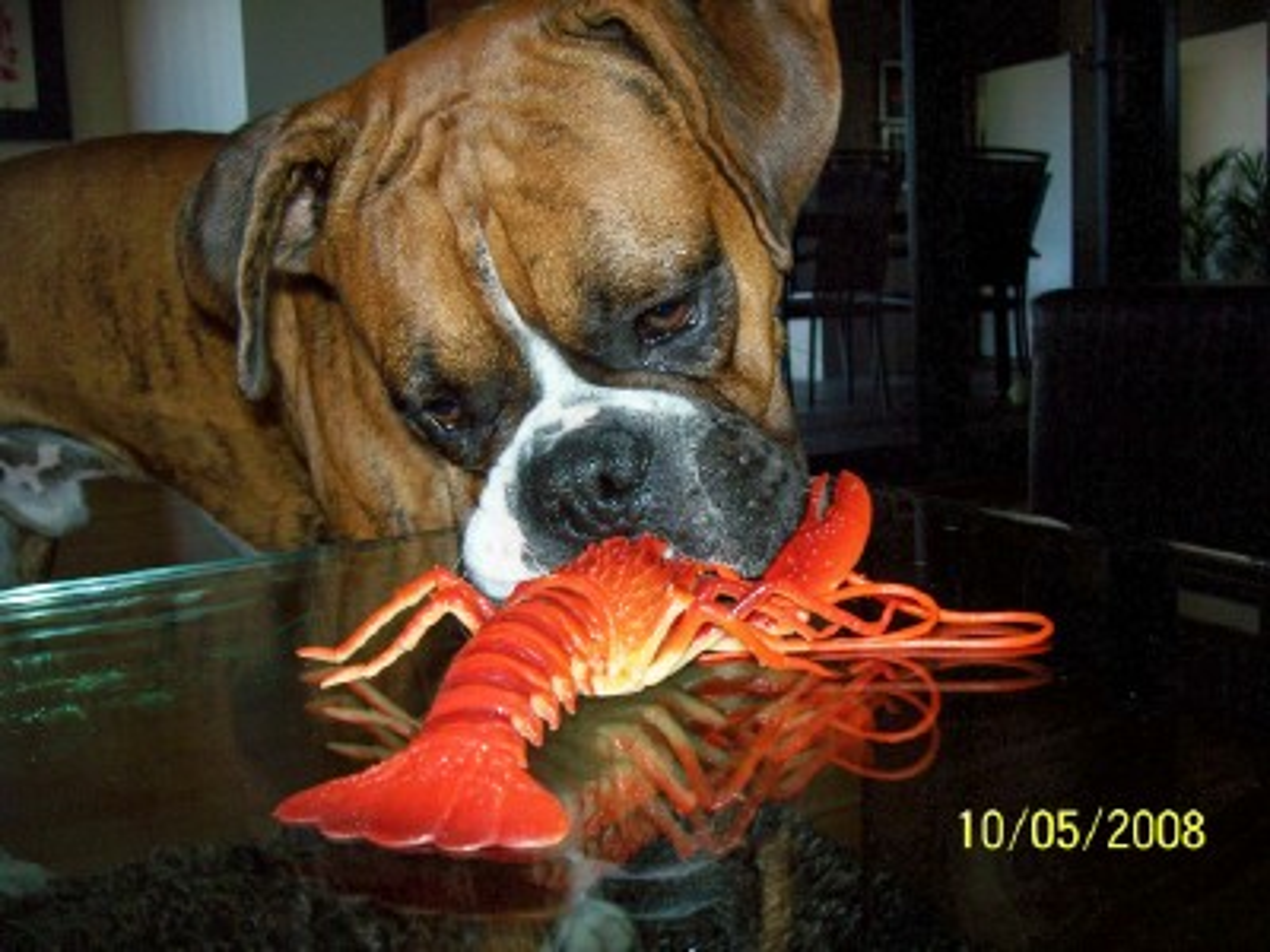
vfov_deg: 41.8
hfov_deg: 54.0
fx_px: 1247
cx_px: 635
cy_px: 476
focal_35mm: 34
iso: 80
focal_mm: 5.6
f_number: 2.7
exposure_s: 1/60
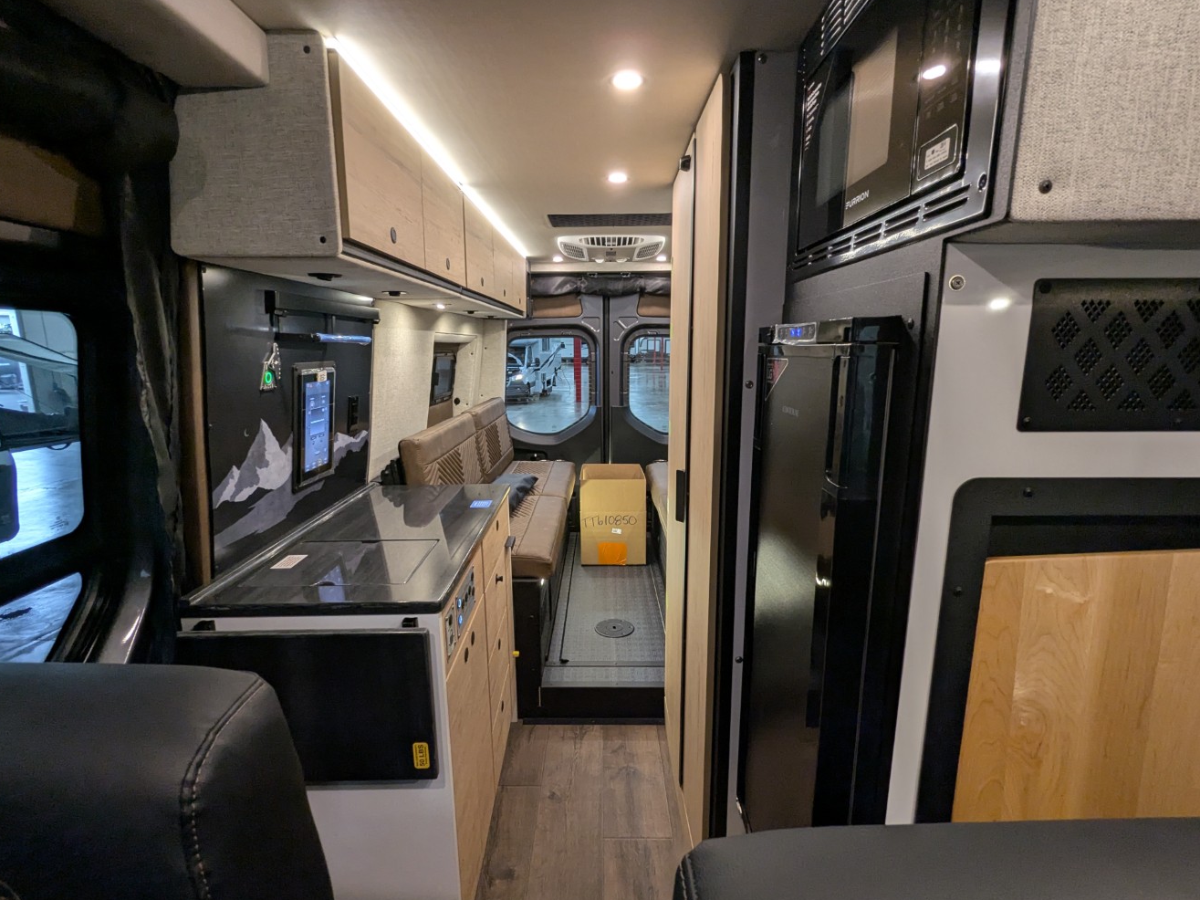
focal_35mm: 17
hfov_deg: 91.0
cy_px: 471
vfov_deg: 74.7
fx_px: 589
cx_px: 597
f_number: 2.2
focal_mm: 2.35
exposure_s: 1/37.3
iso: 159
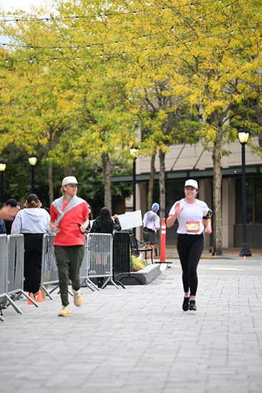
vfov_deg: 10.3
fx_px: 2182
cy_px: 196
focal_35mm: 200
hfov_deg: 6.9
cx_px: 131
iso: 640
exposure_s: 1/2000
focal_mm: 200
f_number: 2.8
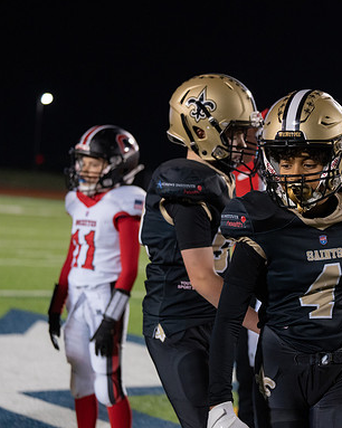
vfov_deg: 17.3
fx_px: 1406
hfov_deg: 13.8
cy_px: 215
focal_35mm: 111
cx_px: 304
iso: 2500
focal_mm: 78
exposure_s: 1/500
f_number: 2.8
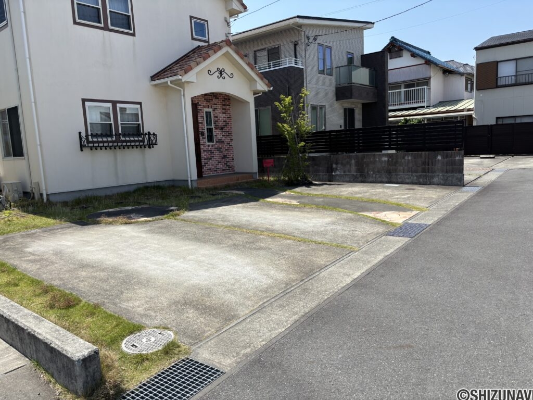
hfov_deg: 67.3
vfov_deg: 53.1
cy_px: 200
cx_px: 266
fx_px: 400
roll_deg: +3.0
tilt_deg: -8.0
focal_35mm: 26
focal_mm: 5.96
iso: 50
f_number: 1.6
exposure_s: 1/3205
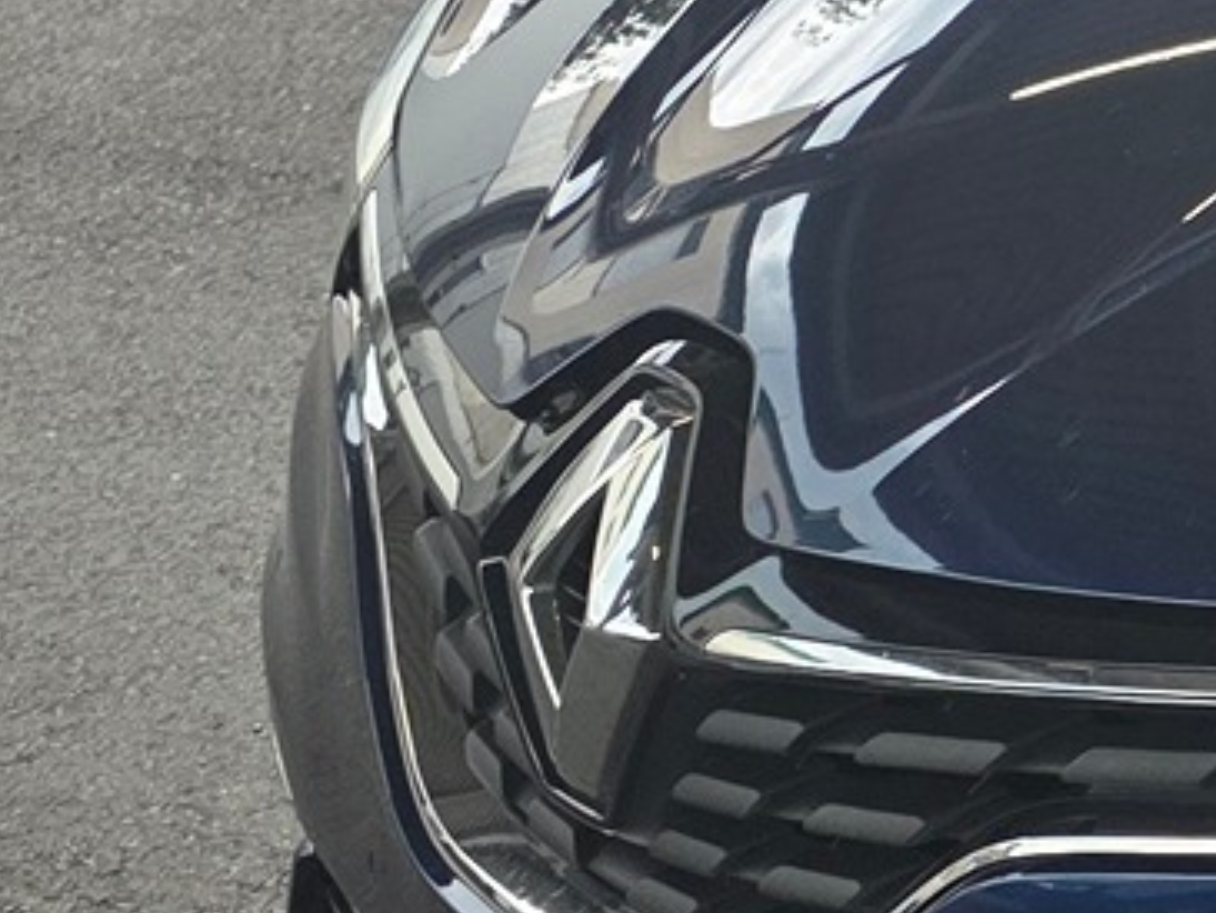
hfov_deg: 13.1
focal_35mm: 127
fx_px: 4463
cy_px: 140
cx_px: 2559
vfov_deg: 11.6
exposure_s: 1/180
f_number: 1.7
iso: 64
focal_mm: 6.3
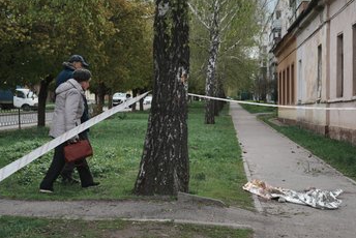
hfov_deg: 35.0
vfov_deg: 23.8
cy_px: 135
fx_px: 564
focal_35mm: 57
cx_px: 189
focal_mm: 49
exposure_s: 1/250
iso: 50
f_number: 5.6
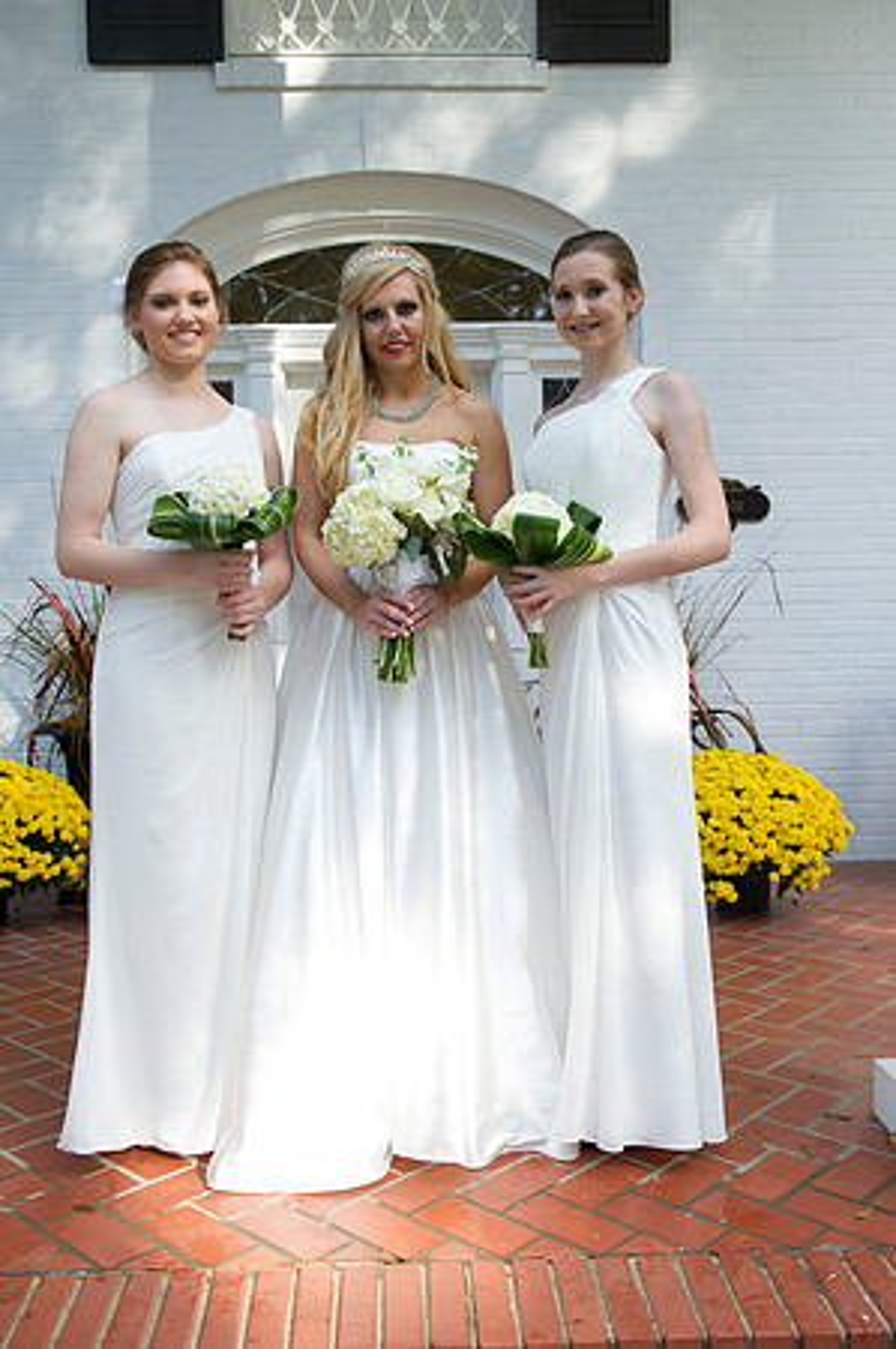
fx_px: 1197
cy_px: 674
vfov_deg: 58.8
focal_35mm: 32
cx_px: 448
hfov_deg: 41.0
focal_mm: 32
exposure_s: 1/250
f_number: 5.6
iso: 400
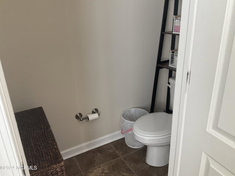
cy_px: 88
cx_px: 118
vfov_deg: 48.3
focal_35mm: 29
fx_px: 197
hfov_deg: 61.6
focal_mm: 3
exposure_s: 1/60
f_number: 1.8
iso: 80
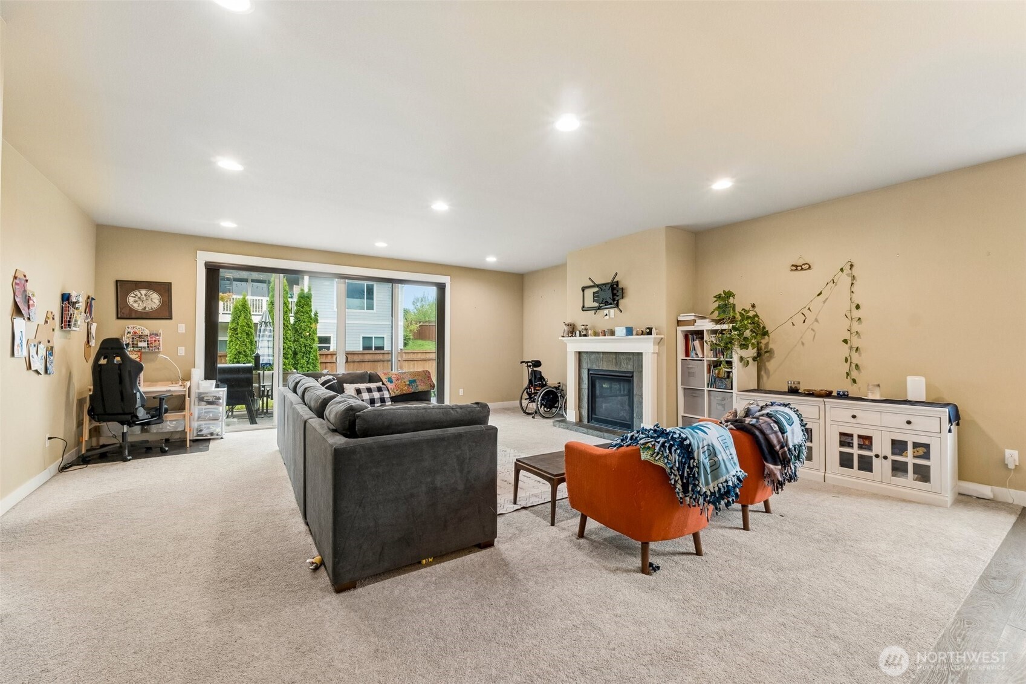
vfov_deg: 77.3
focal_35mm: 15
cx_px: 513
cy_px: 342
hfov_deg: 100.4
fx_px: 427
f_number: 9
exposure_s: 1/2.5
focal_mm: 10
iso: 250
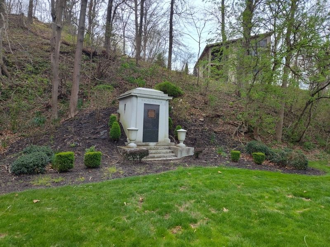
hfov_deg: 73.9
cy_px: 124
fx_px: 219
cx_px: 165
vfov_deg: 58.9
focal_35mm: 23
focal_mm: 5.56
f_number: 1.8
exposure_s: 1/603
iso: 100
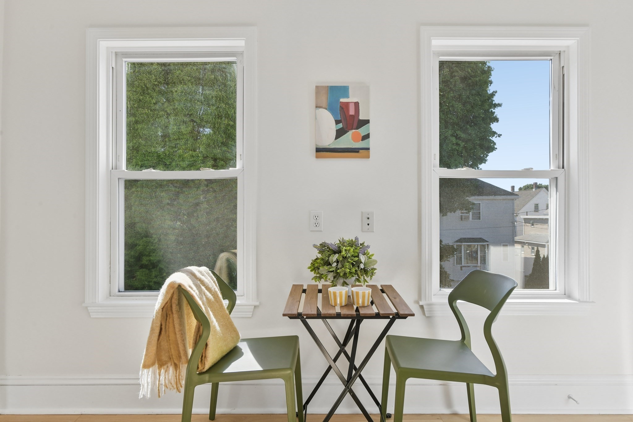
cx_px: 316
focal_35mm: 22
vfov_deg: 57.2
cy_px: 211
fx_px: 387
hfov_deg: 78.6
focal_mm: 22
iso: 640
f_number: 9
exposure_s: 1/125
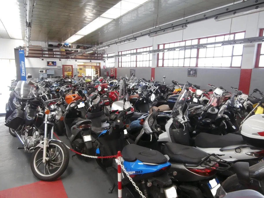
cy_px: 99
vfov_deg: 56.8
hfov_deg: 71.6
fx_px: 183
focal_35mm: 24
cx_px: 132
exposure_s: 1/15
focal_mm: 4.2
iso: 100
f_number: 3
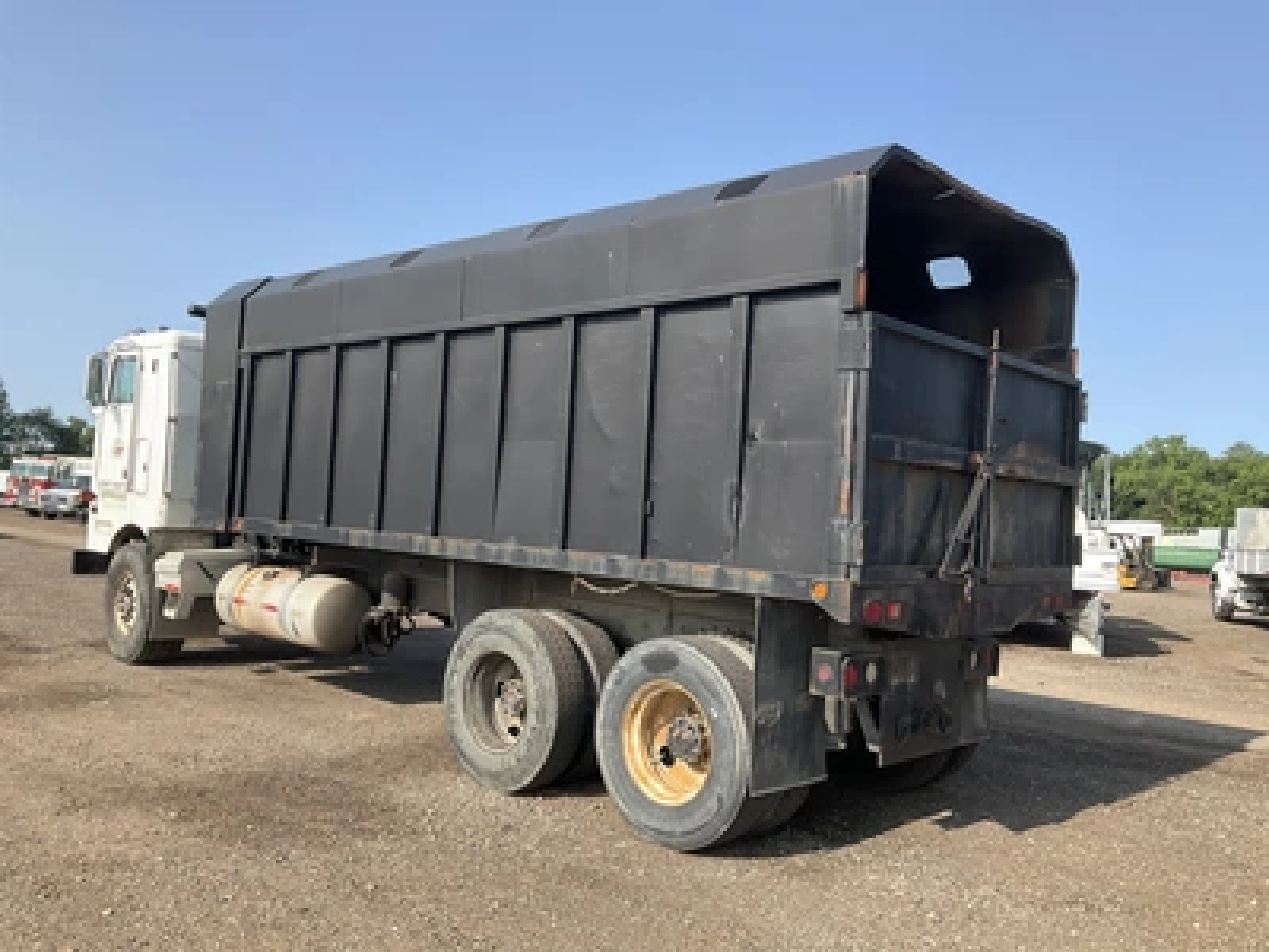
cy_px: 476
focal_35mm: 29
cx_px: 634
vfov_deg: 48.2
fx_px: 1063
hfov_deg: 61.7
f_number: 1.8
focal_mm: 3
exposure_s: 1/1098
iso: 25
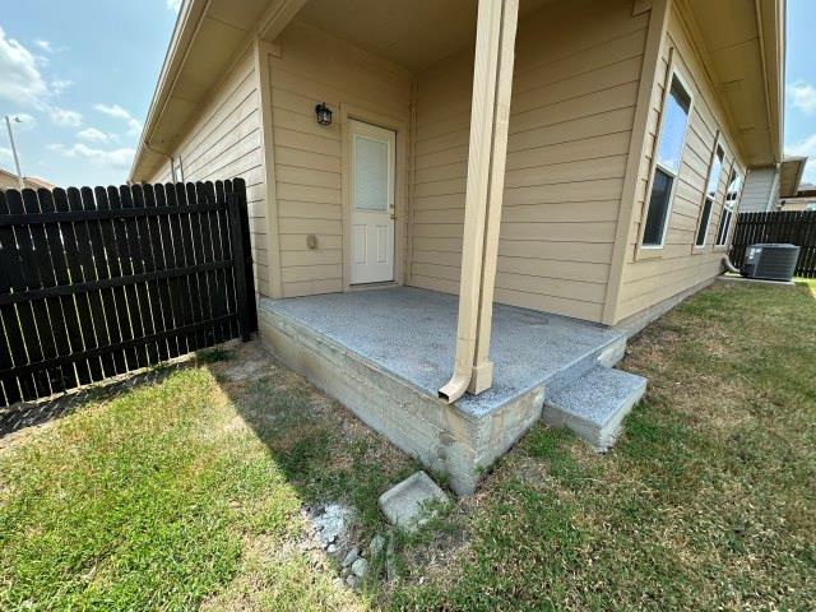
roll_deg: -2.7
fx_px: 330
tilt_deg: -12.9
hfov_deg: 102.1
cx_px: 408
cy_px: 306
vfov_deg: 85.7
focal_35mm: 14
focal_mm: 2.22
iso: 40
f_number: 2.2
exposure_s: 1/609
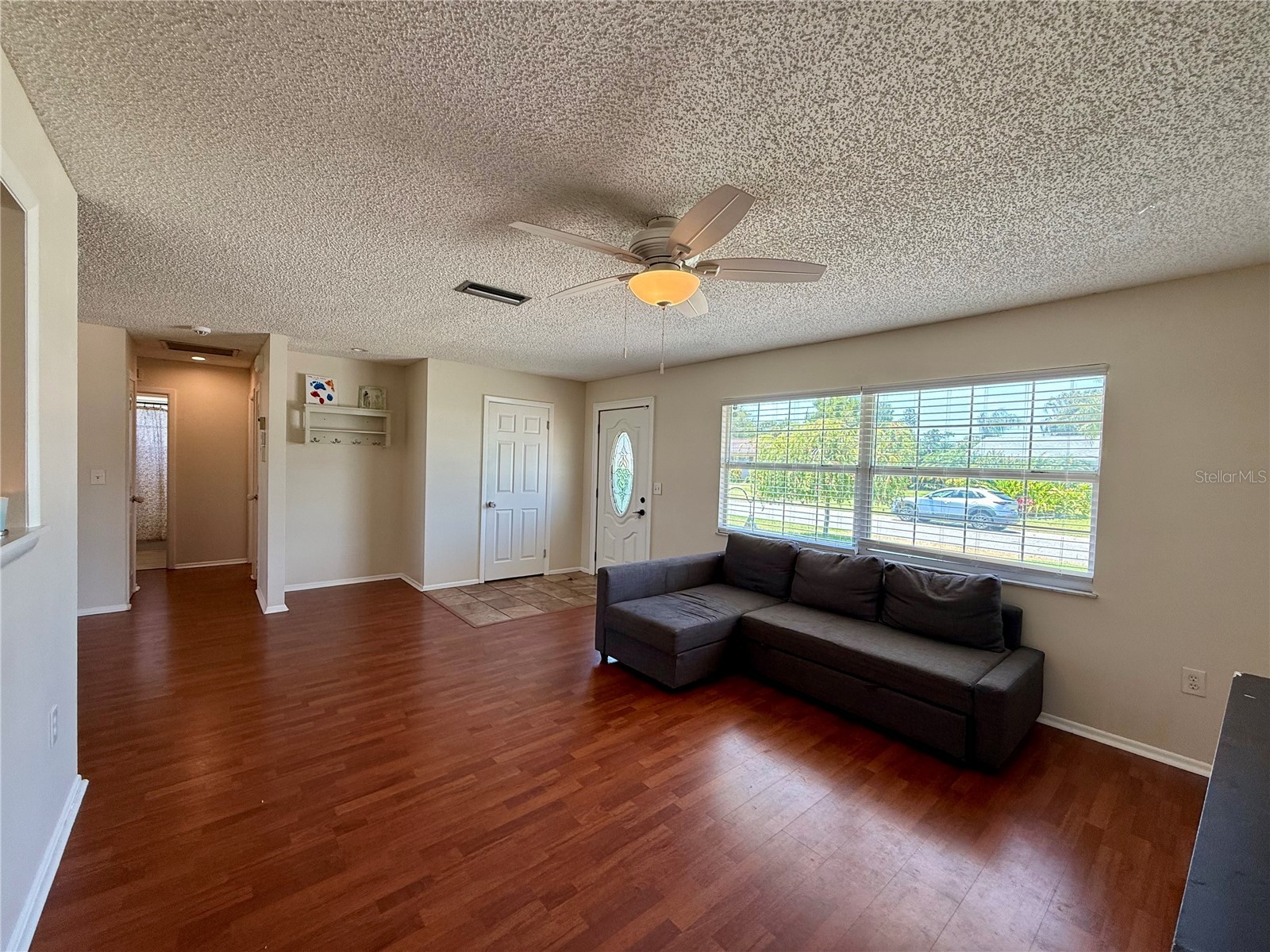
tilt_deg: -1.6
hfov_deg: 102.1
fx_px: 514
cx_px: 635
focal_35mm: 14
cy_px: 476
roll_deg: -2.3
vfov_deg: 85.7
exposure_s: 1/120
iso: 80
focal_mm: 2.22
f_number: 2.2
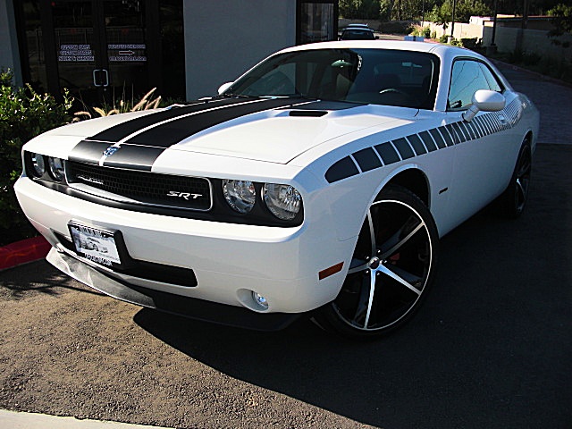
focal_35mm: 36
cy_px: 214
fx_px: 595
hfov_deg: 51.4
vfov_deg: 39.7
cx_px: 286
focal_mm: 6.3
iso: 50
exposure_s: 1/800
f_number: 2.8
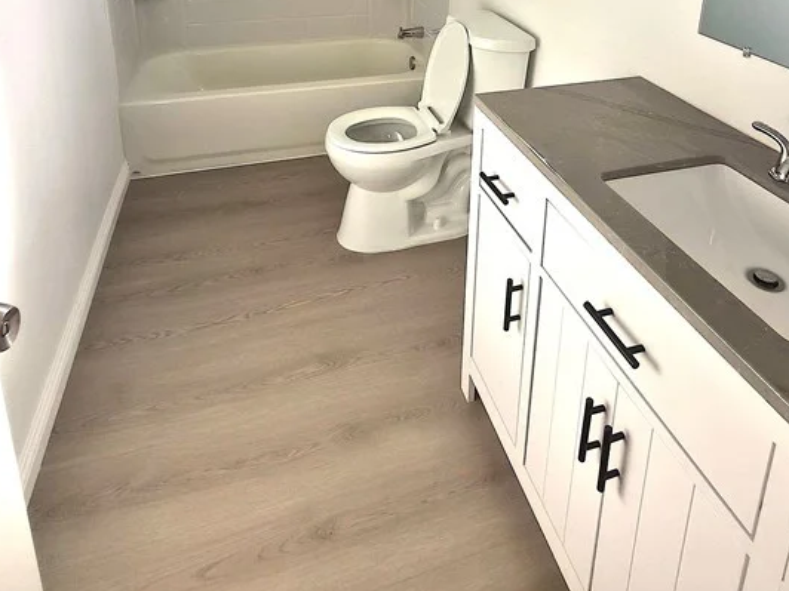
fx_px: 570
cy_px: 31
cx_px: 429
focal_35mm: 25
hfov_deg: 69.3
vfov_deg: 47.7
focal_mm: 1.7
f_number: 2.2
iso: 32
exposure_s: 1/120
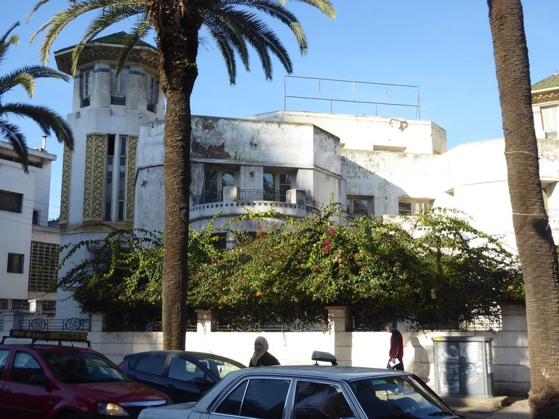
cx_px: 280
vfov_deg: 31.5
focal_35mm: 46
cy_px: 210
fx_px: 743
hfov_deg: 41.2
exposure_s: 1/320
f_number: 3.9
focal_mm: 7.8
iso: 80
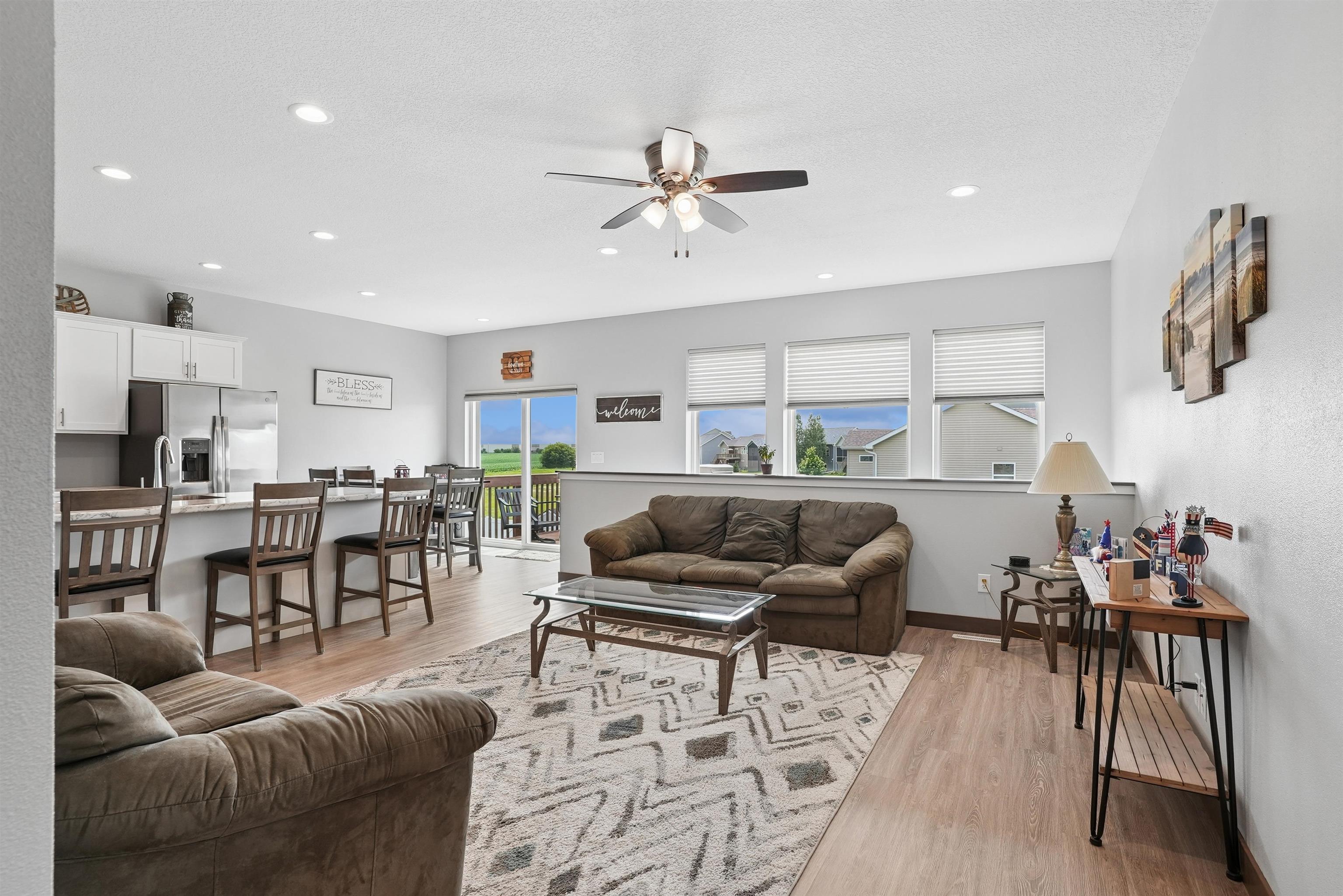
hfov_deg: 93.3
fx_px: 634
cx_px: 672
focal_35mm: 17
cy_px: 448
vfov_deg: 70.5
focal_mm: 17
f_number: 9
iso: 400
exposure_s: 1/50
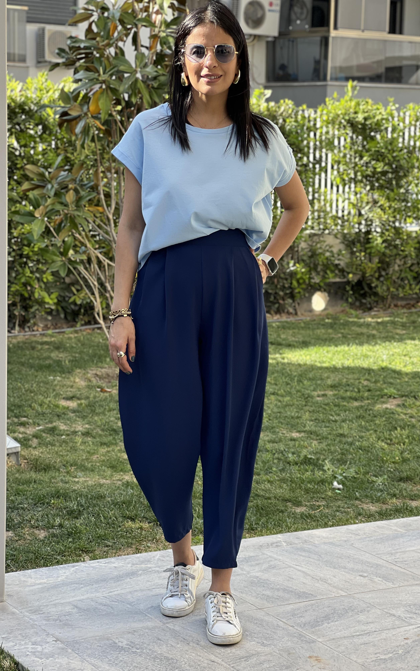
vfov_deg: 25.2
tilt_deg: -6.9
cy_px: 337
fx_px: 1502
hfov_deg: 15.9
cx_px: 197
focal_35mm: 82
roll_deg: -1.1
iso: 25
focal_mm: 9
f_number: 2.8
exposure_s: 1/121
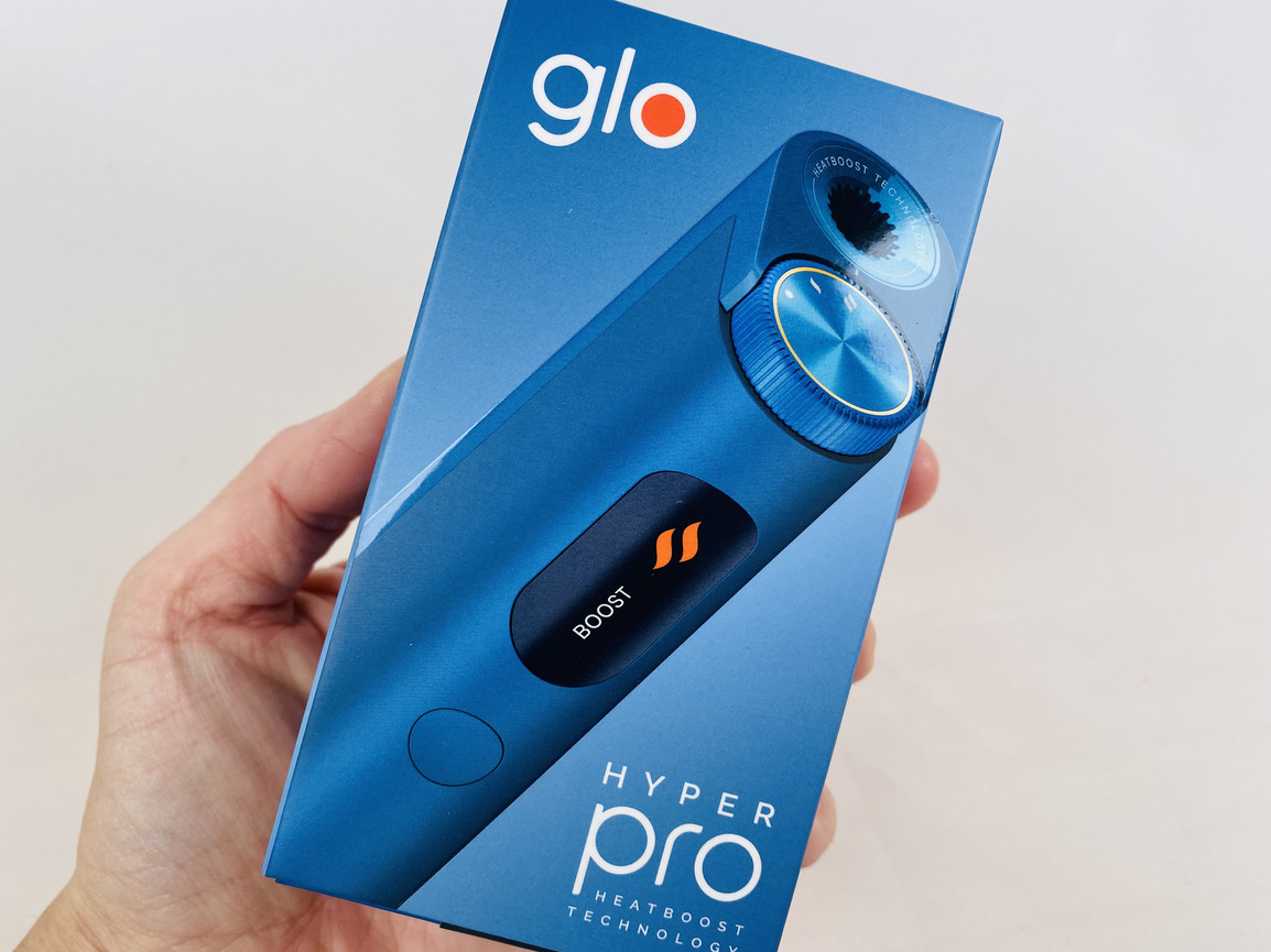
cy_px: 486
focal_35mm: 26
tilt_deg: -43.1
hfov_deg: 67.3
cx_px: 652
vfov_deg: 53.0
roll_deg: +3.1
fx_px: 954
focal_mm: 4.25
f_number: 1.8
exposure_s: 1/489
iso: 32
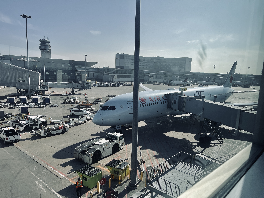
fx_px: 198
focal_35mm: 26
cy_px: 99
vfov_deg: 53.1
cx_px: 132
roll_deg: -1.6
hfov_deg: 67.3
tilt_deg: -7.1
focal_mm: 5.7
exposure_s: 1/5587
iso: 50
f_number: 1.5
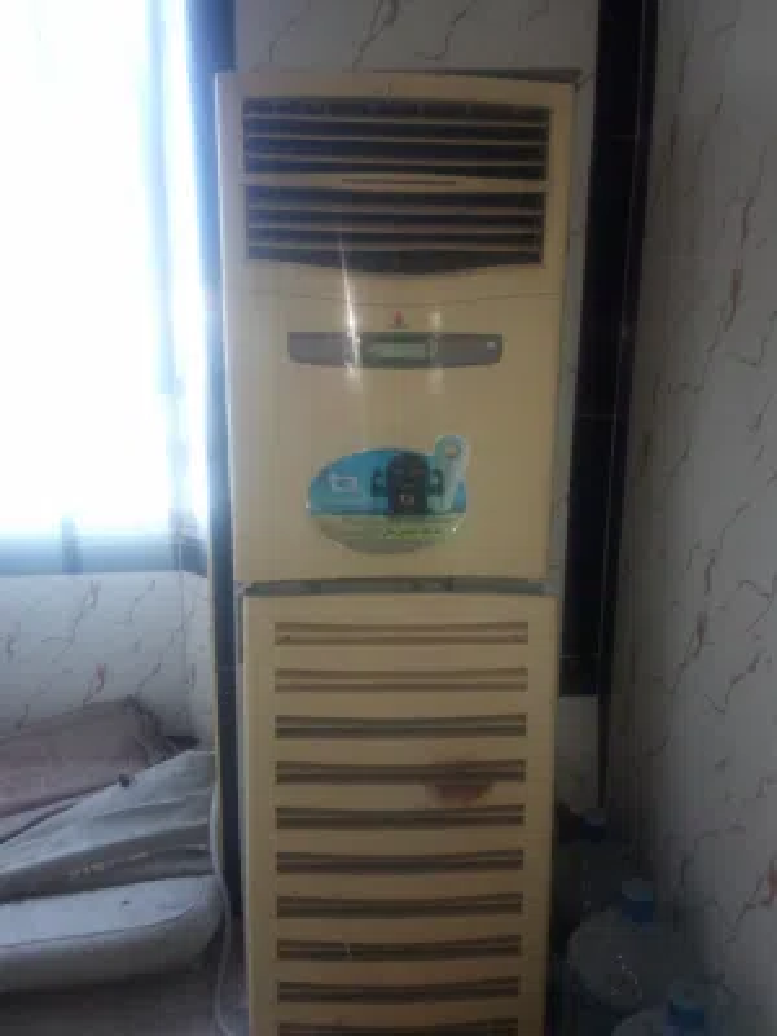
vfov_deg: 63.4
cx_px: 388
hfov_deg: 49.7
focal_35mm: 28
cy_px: 518
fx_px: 838
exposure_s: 1/25
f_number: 2
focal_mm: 2.87
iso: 200
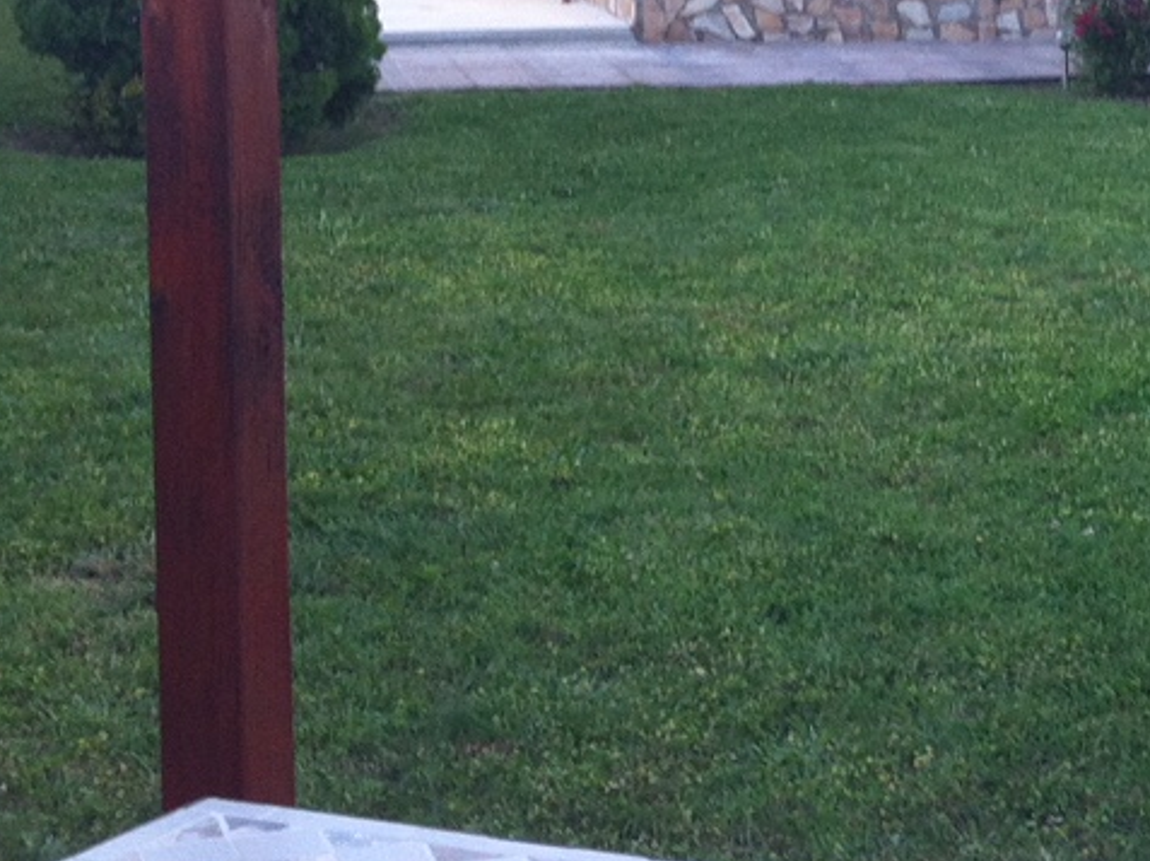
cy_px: 43
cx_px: 1179
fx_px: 3154
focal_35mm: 95
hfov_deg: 20.0
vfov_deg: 15.3
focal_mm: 3.85
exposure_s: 1/15
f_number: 2.8
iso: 100
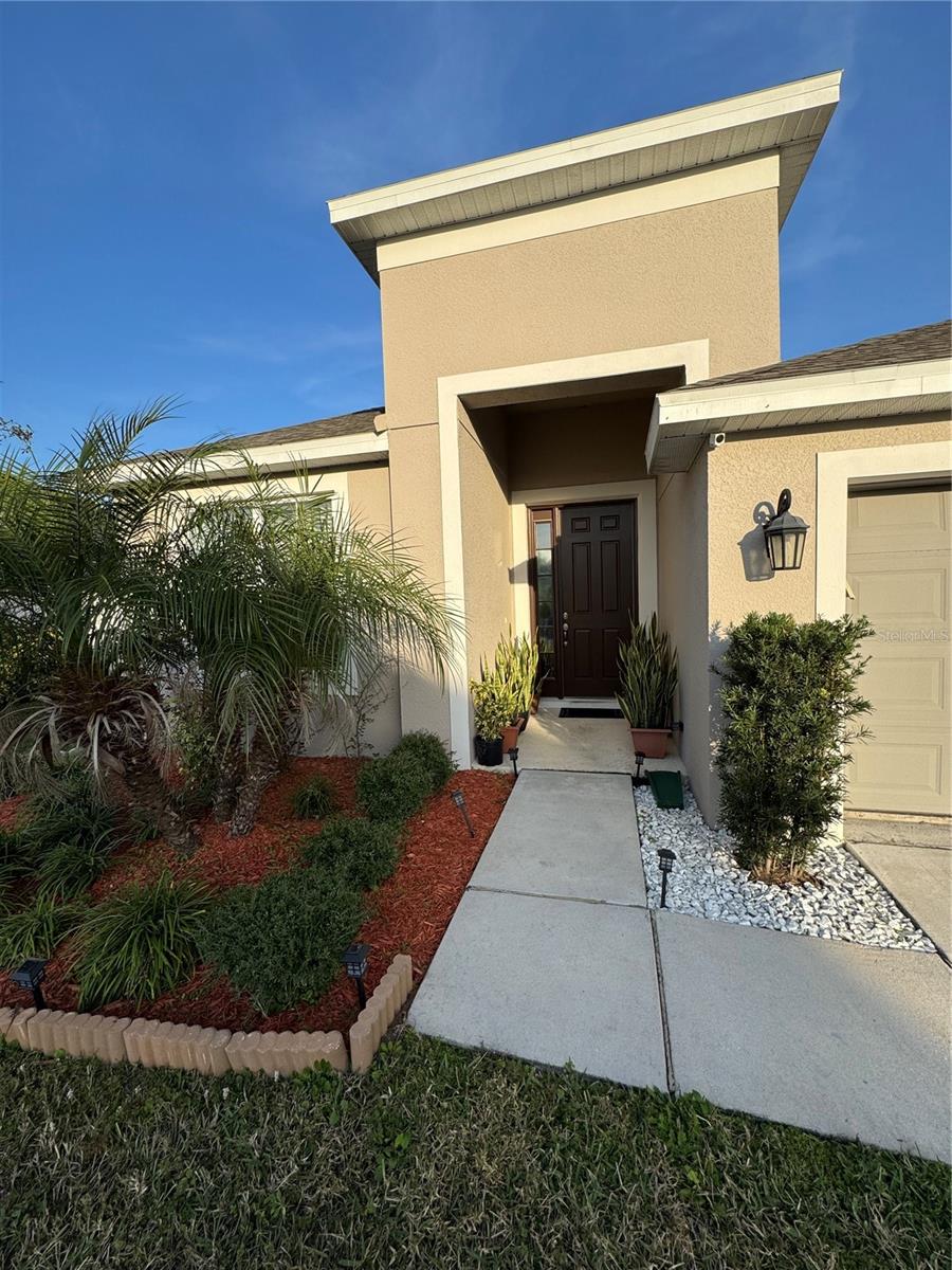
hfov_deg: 85.7
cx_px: 476
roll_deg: +3.3
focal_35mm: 14
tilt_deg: -0.8
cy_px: 635
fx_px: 513
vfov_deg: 102.1
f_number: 2.2
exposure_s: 1/1277
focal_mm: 2.22
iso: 50
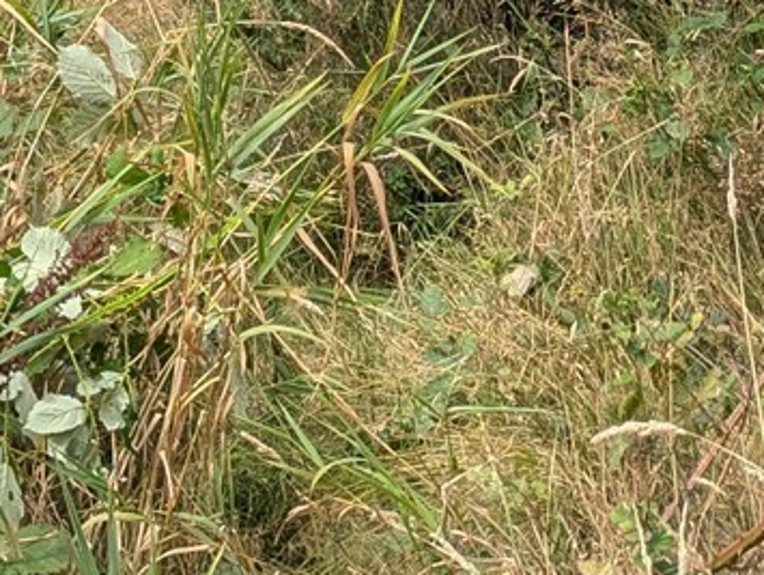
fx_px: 2386
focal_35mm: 108
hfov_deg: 17.3
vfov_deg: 12.2
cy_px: -563
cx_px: -157
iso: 53
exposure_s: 1/2137
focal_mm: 6.81
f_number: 1.85
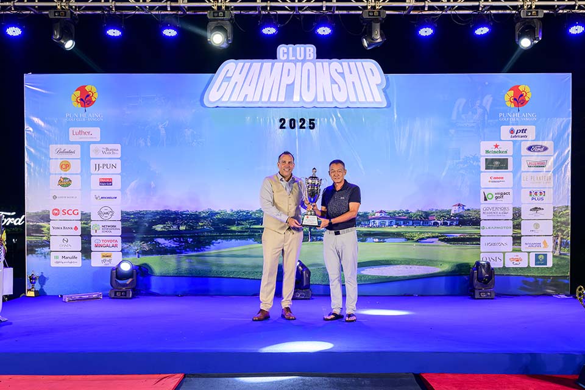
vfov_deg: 41.7
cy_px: 195
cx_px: 292
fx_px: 512
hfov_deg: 59.5
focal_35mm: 32
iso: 1250
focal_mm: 31.5
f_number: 6.3
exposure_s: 1/125
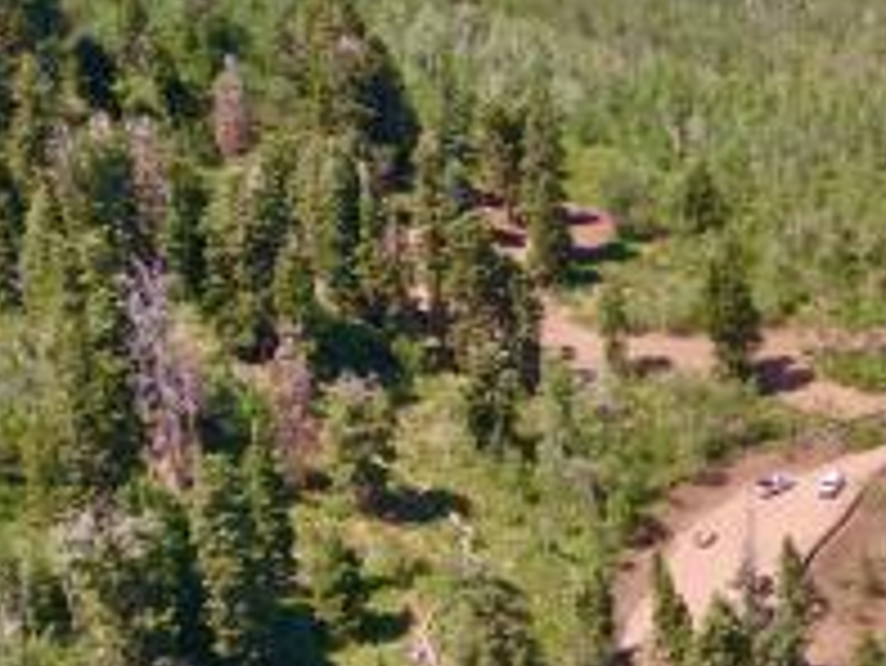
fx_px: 1665
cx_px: 958
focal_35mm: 65
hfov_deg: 27.4
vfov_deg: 22.4
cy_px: 486
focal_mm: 3.61
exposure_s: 1/362
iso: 100
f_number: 2.8
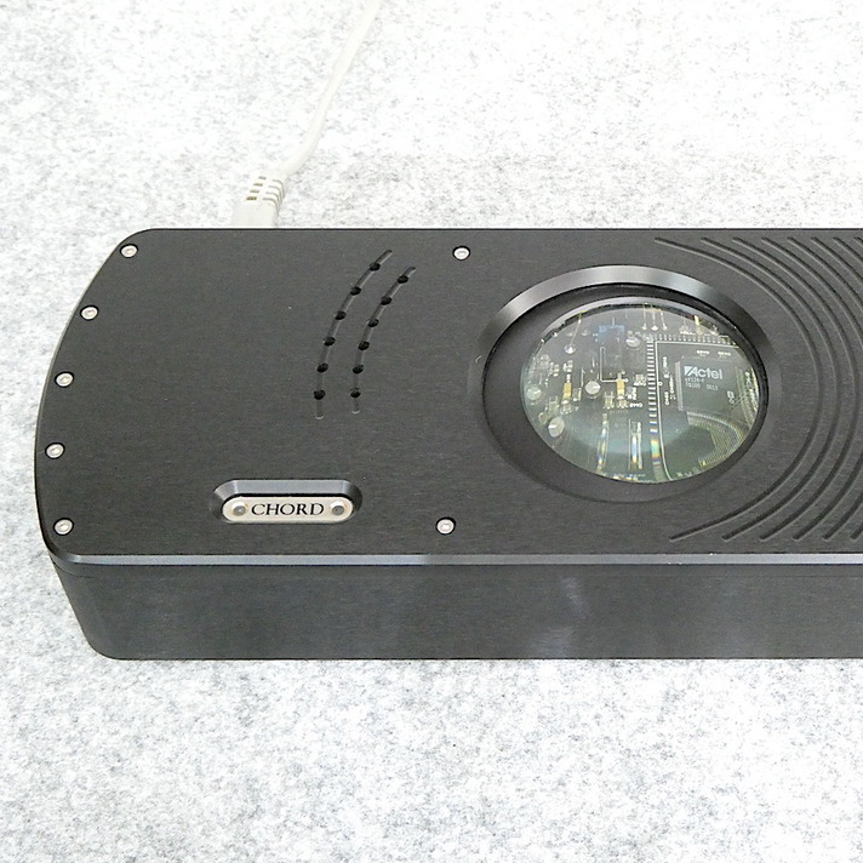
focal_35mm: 56
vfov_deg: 30.6
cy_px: 432
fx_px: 1580
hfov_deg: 30.4
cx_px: 561
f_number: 4
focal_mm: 8.4
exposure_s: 1/30
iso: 1600
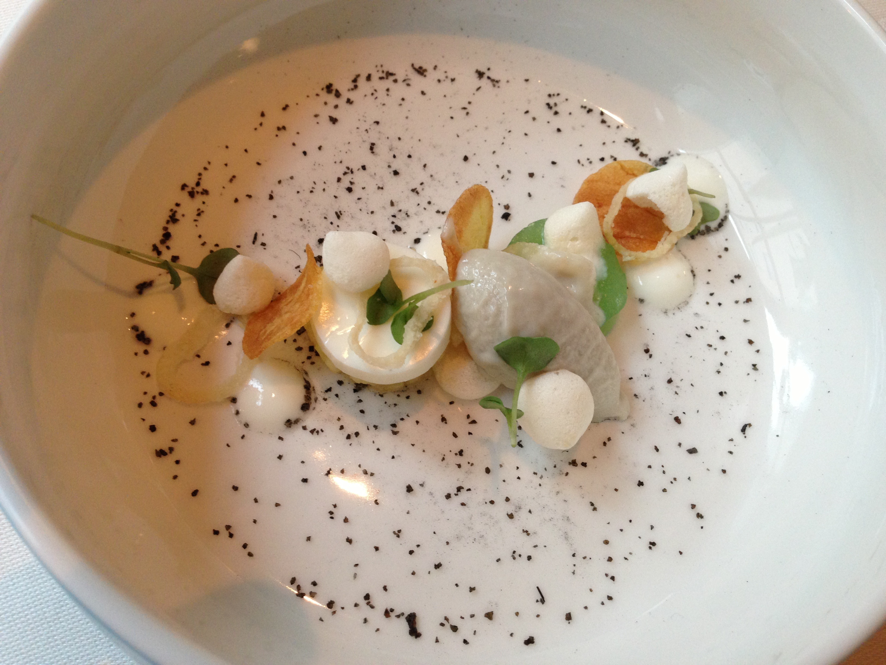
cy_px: 332
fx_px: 845
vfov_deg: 42.9
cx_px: 443
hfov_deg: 55.4
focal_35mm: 33
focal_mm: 4.13
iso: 160
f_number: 2.4
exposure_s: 1/20
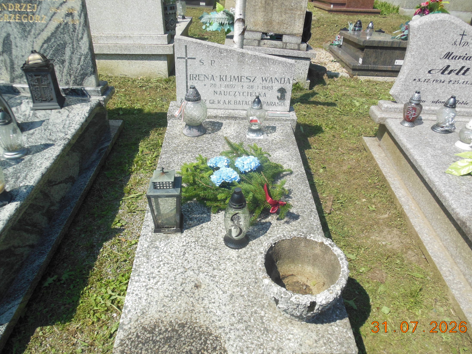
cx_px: 242
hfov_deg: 67.3
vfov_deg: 53.0
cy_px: 179
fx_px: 354
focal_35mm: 26
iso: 125
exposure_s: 1/1500
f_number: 3.2
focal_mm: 4.5
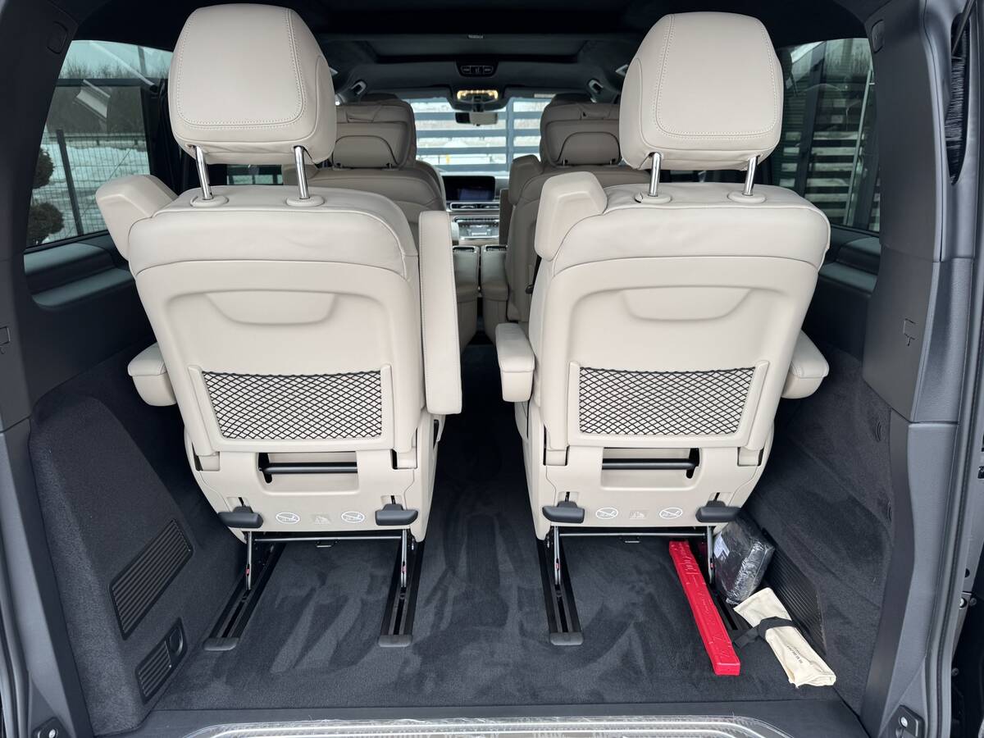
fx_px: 682
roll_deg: +0.5
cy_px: 369
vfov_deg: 56.8
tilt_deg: -19.5
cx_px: 492
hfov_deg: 71.6
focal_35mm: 24
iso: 64
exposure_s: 1/151
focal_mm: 6.76
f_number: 1.78
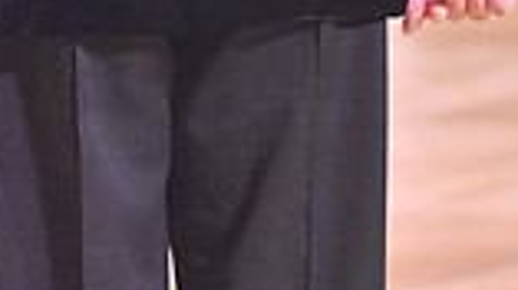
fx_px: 6642
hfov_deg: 4.5
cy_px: -343
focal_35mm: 484
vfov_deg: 2.5
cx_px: -18
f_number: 5.6
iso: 6400
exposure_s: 1/400
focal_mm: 125
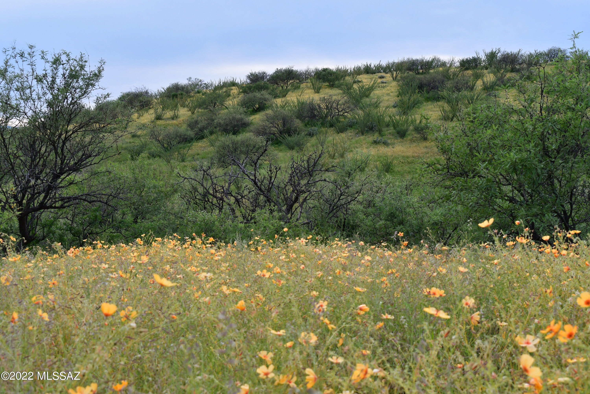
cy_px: 197
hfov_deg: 28.1
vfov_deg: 18.9
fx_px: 1180
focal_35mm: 72
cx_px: 295
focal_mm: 48
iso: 800
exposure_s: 1/400
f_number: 11
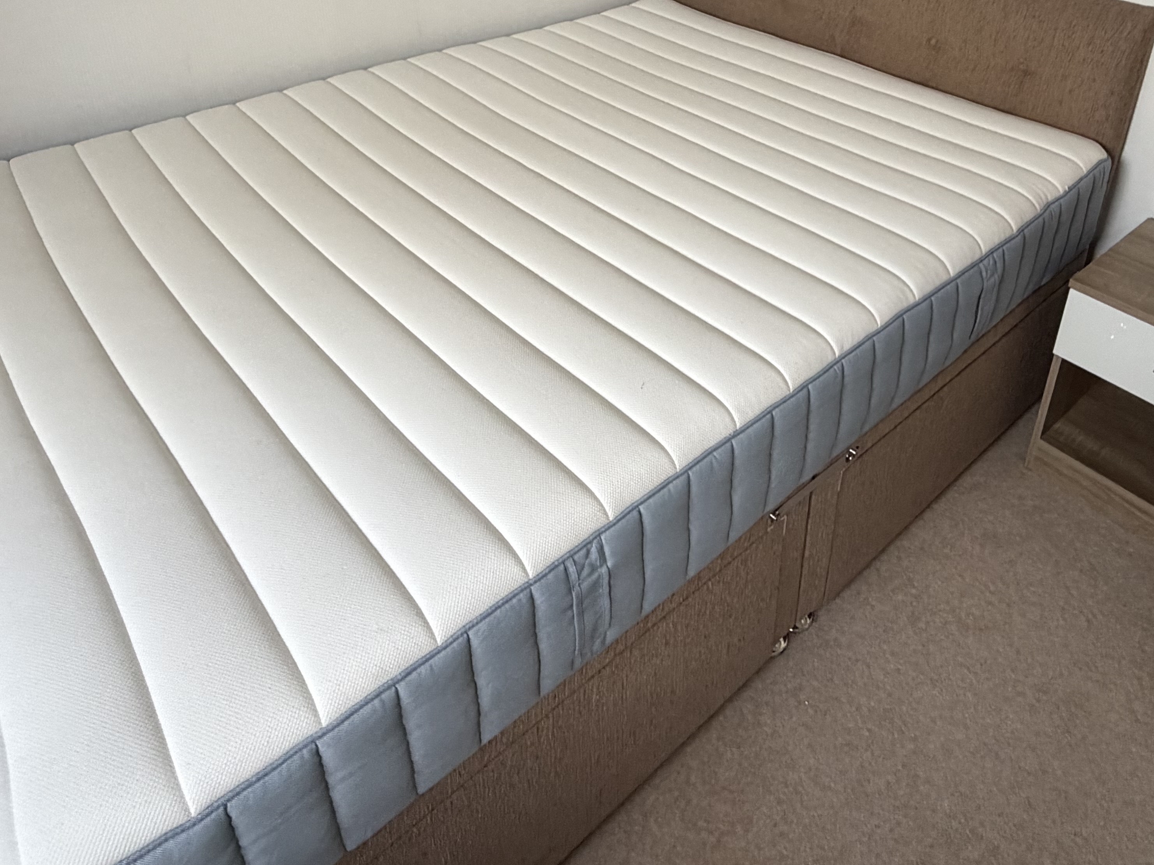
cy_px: 135
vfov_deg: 47.6
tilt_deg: -25.7
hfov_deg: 65.0
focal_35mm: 27
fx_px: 900
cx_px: 664
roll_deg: -1.5
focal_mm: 2.22
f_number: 2.2
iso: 320
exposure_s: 1/121
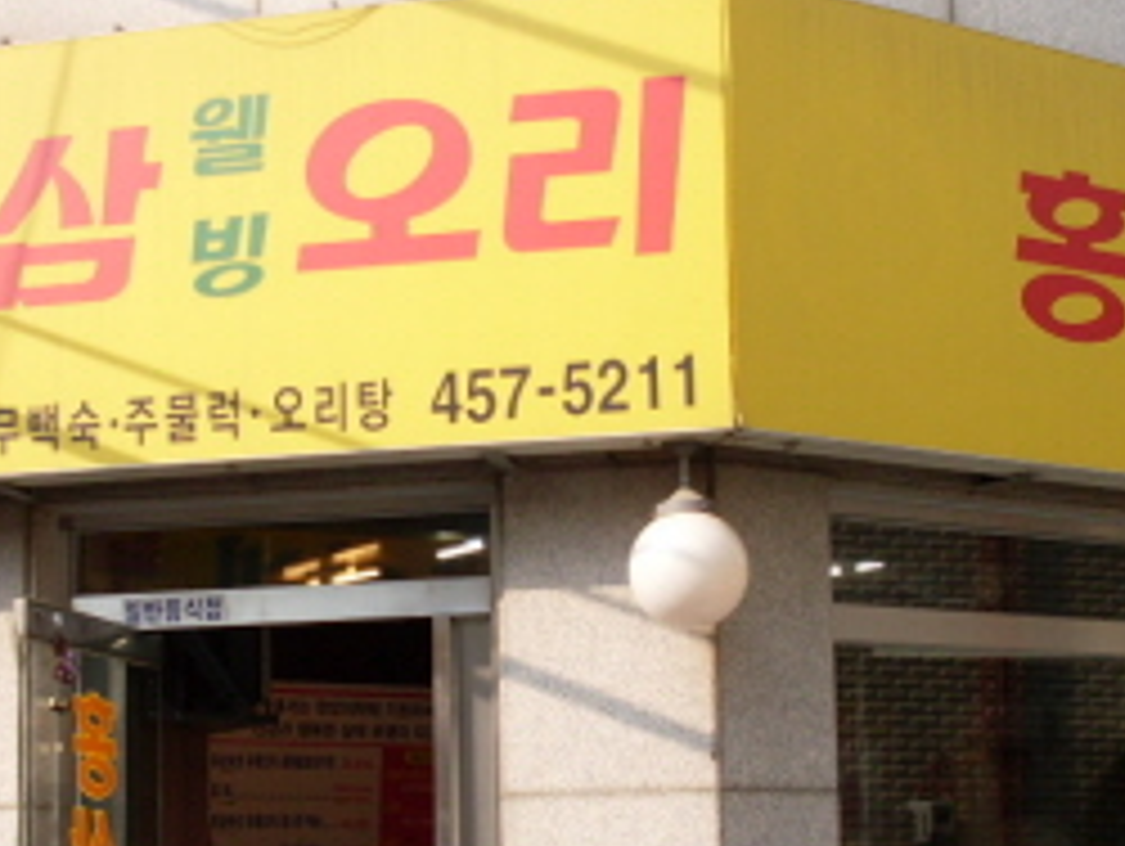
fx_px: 2472
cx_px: 558
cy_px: 601
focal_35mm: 76
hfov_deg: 25.6
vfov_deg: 19.3
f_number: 2.8
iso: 80
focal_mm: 6.3
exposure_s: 1/350
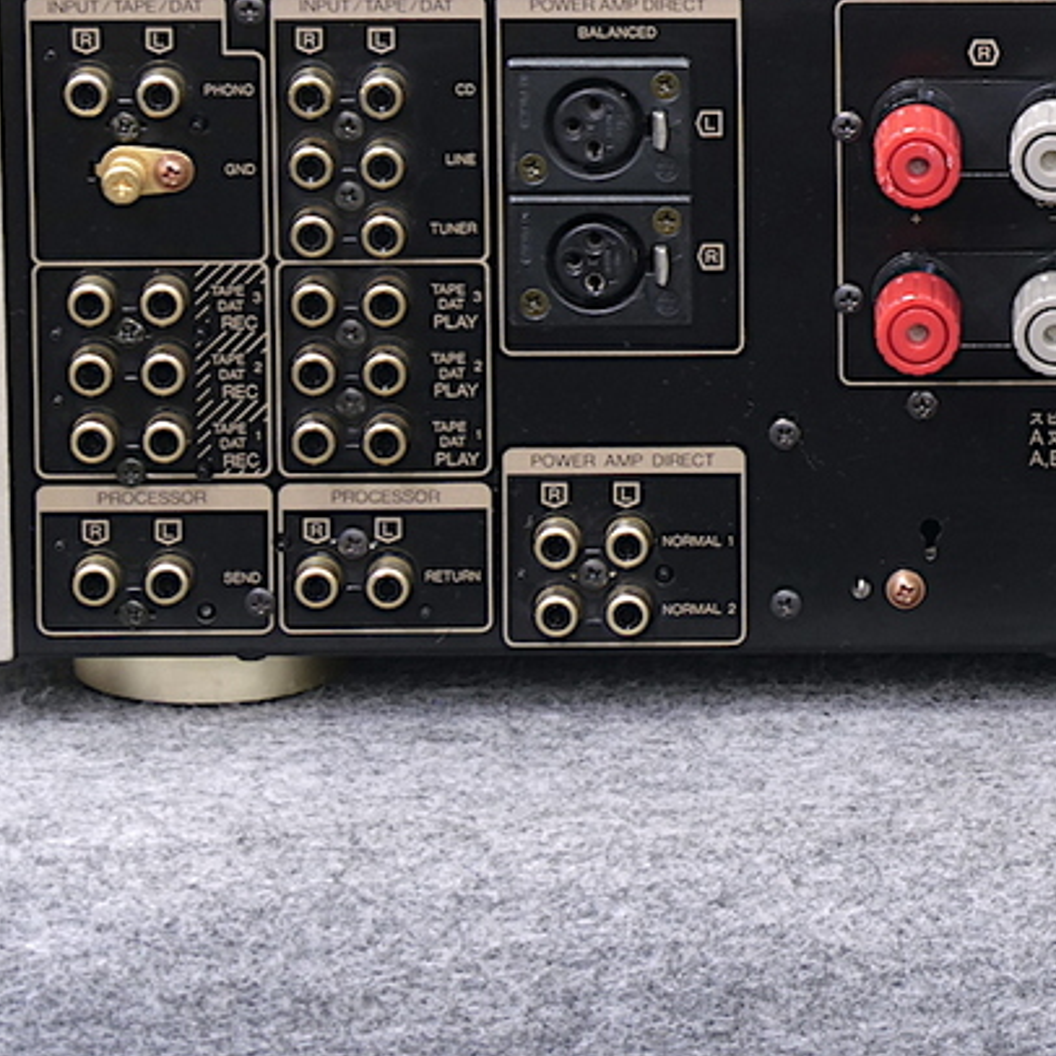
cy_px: 130
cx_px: 1040
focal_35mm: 299
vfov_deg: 5.8
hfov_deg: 5.8
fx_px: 10320
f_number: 5.4
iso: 100
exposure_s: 1
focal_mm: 25.6
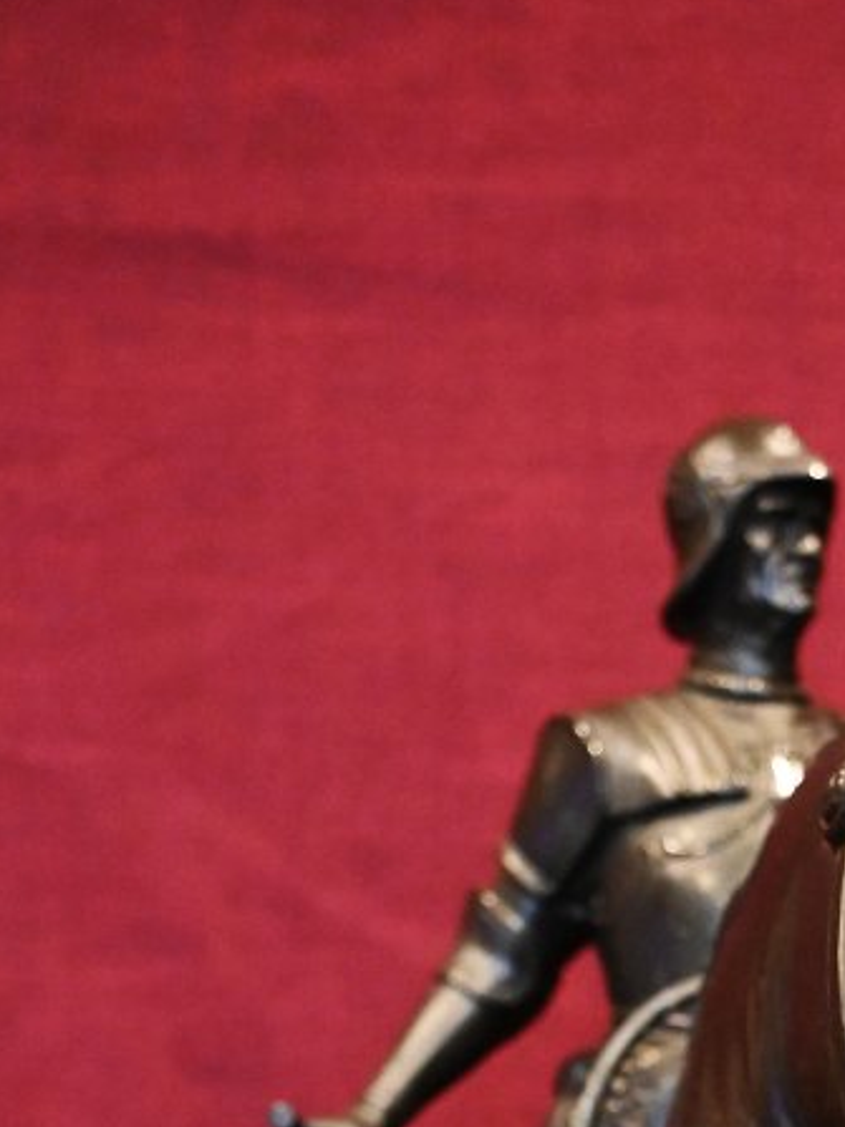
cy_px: 1374
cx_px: 706
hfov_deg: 23.2
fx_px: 2019
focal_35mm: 62
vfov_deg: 27.3
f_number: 3.5
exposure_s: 1/60
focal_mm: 16
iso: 5600
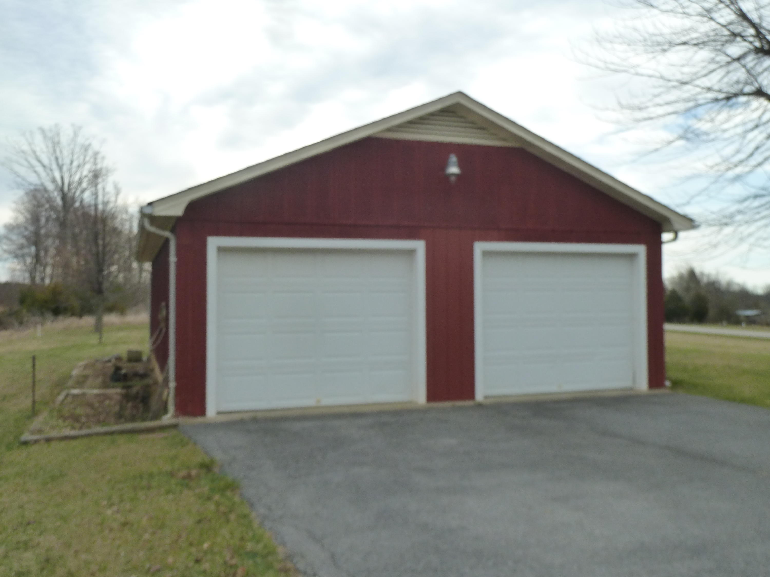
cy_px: 288
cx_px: 385
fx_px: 712
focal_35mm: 32
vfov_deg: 44.2
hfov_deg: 56.8
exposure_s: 1/500
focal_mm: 5.3
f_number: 4
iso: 125
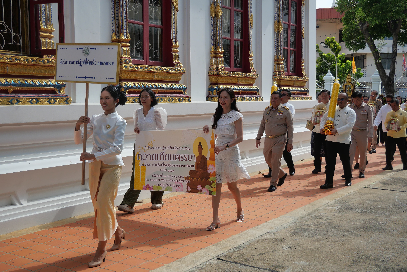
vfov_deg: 29.3
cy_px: 135
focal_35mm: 46
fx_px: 520
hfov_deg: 42.7
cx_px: 204
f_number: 4.5
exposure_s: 1/1300
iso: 200
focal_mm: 22
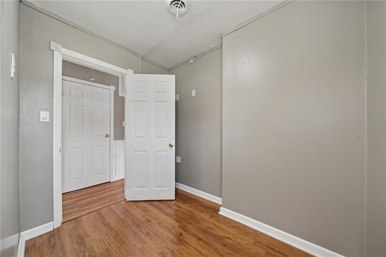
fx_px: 129
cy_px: 128
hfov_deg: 112.6
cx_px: 193
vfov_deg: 89.9
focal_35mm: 12
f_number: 11
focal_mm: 12
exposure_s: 1/2
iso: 80
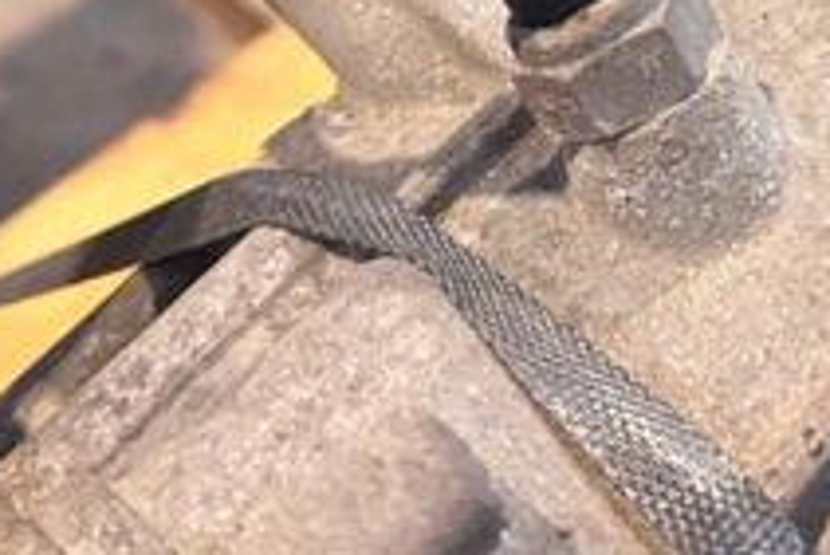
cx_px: 720
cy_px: -193
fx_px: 1638
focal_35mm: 71
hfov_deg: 27.6
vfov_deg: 17.8
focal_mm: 6.76
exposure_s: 1/60
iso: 200
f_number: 1.78
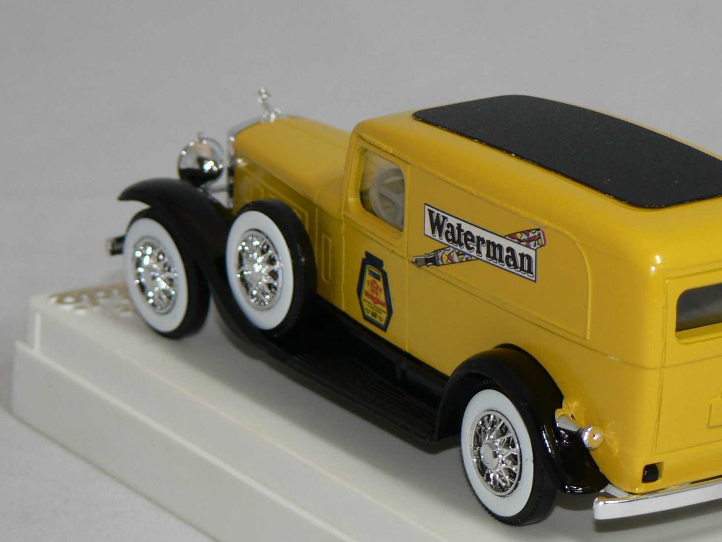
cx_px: 496
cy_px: 278
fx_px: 4380
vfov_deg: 7.1
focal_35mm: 210
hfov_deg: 9.4
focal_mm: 19.9
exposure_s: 1/60
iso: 80
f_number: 3.2
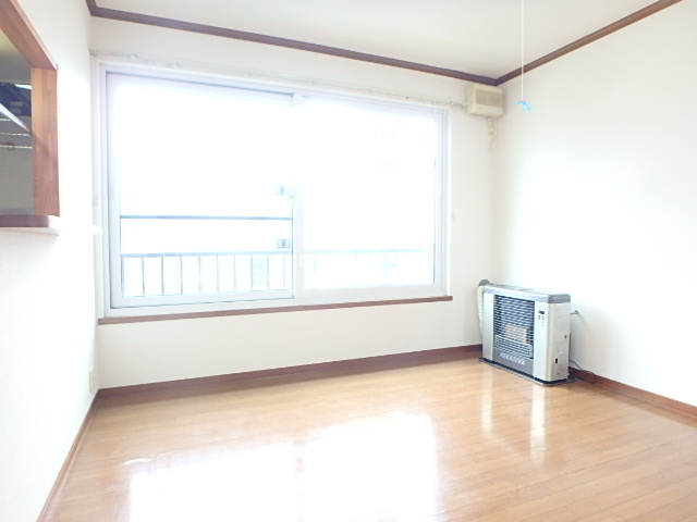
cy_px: 261
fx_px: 423
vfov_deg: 63.4
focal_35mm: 21
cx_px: 348
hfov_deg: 79.0
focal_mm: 3.7
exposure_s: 1/30
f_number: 3.5
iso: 250
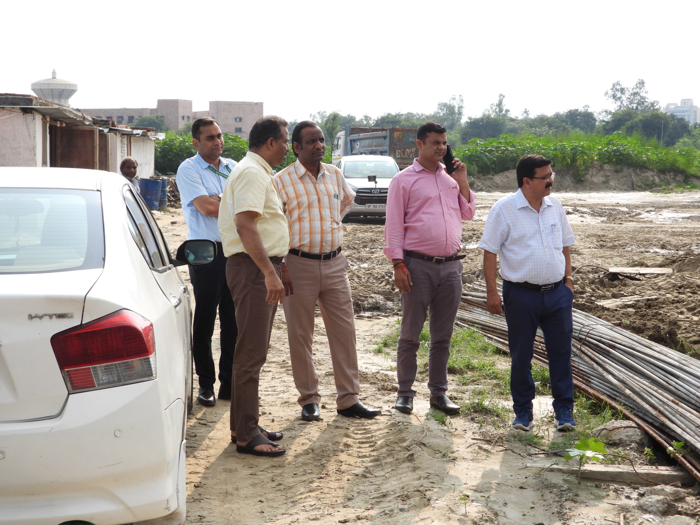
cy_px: 262
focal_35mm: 60
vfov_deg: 24.4
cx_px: 350
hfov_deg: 32.2
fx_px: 1213
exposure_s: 1/800
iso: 100
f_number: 3.5
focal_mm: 10.7
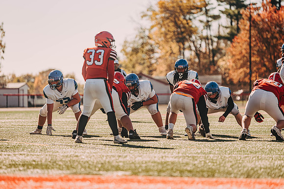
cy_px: 94
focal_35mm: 193
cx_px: 142
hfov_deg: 10.6
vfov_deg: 7.1
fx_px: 1524
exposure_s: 1/2500
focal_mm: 185
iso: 250
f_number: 3.2
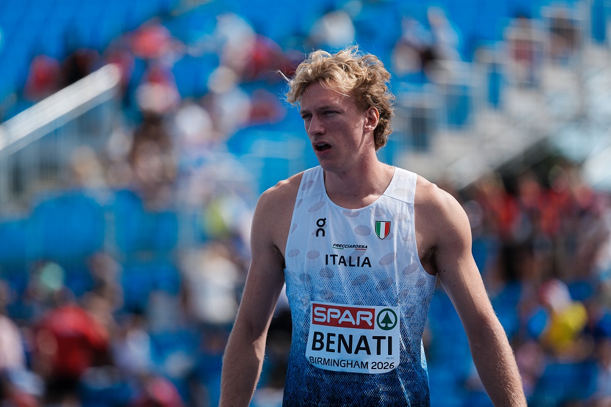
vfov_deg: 3.4
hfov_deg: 5.2
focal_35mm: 400
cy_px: 204
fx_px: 6786
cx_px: 306
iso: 250
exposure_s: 1/1250
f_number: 4.5
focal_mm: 400
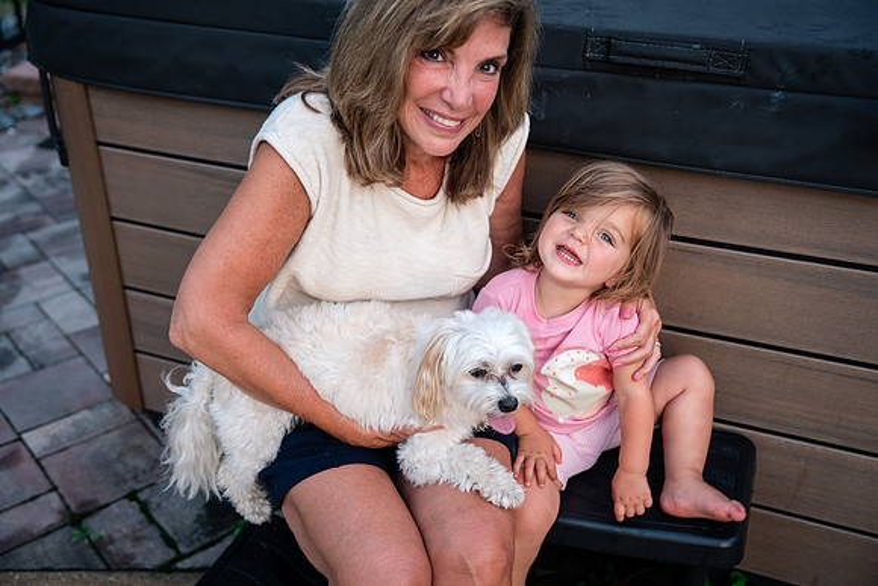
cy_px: 293
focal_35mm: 38
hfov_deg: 50.7
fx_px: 927
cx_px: 439
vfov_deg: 35.1
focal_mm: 38
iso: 400
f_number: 2.8
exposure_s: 1/100
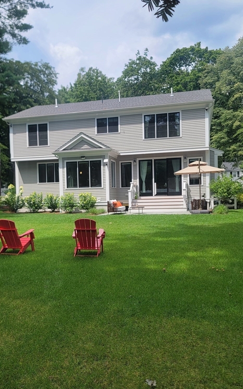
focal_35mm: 35
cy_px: 192
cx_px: 87
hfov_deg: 36.0
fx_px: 371
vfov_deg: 55.3
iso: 16
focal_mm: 6.7
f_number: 1.8
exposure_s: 1/585
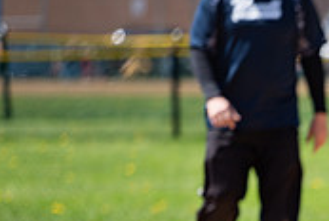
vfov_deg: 2.2
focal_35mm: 636
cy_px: 283
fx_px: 5822
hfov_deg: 3.2
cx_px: 517
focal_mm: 190
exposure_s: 1/500
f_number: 2.8
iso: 64
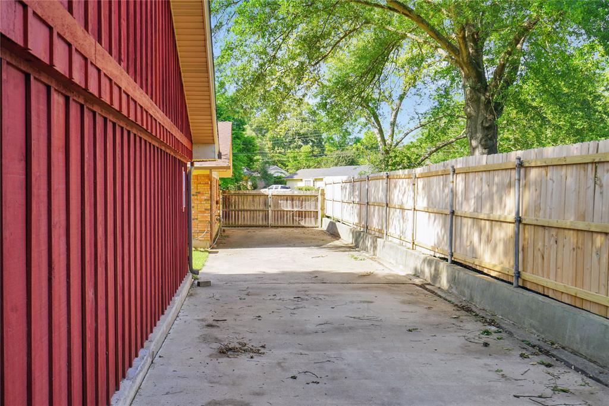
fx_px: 541
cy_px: 203
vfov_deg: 41.1
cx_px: 304
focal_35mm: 32
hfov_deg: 58.7
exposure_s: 1/100
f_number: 6.3
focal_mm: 32
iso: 100
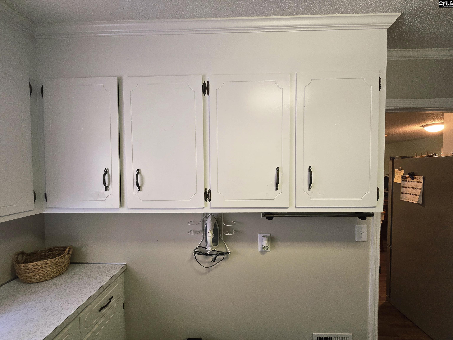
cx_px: 226
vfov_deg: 89.9
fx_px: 170
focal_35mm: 13
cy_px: 170
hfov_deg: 106.2
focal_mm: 2.2
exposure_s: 1/60.2
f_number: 2.2
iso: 320
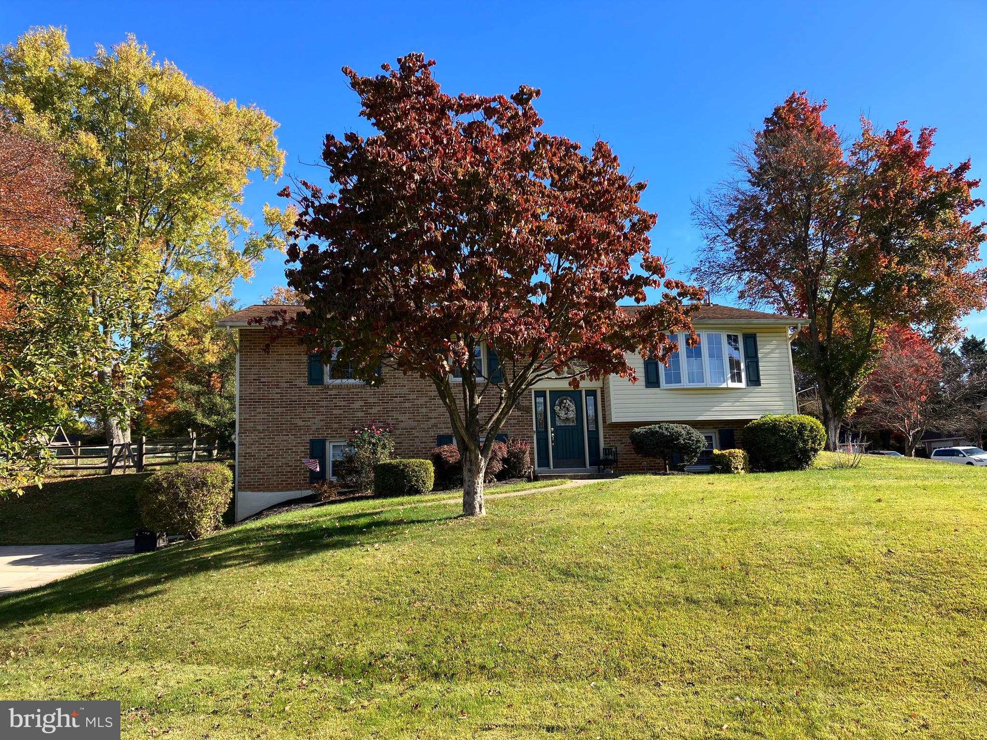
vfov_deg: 49.7
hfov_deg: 63.4
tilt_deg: +9.6
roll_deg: +1.9
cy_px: 370
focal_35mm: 28
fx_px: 798
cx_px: 494
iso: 32
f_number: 1.8
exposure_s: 1/665
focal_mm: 3.99
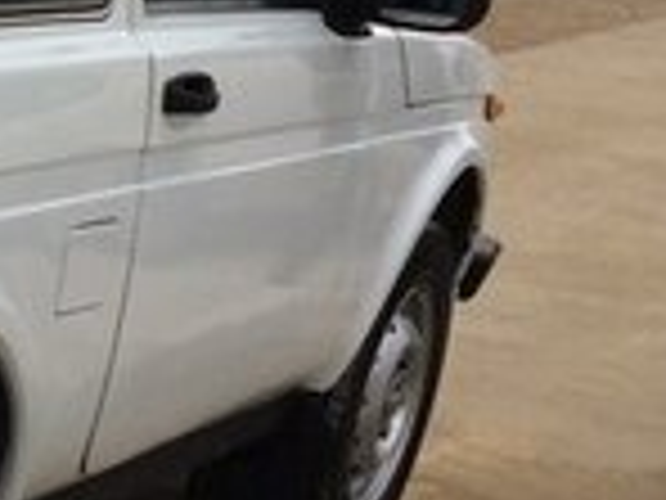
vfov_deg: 11.5
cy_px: 218
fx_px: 2482
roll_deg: -6.2
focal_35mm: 129
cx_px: -644
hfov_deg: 13.3
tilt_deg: -15.3
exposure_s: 1/100
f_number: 2.2
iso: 40
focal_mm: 4.15
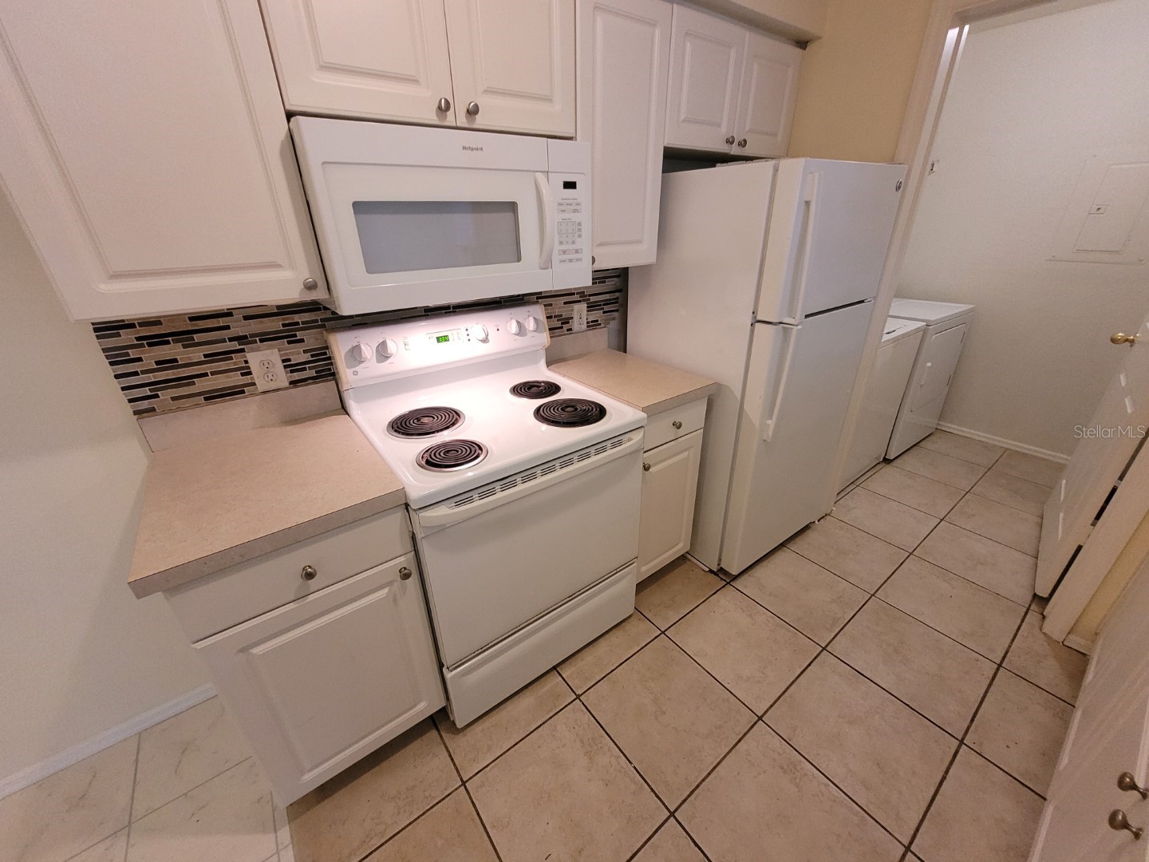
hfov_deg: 106.2
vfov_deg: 89.9
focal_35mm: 13
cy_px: 431
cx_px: 574
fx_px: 432
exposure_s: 1/40
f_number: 2.2
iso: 400
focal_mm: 1.74
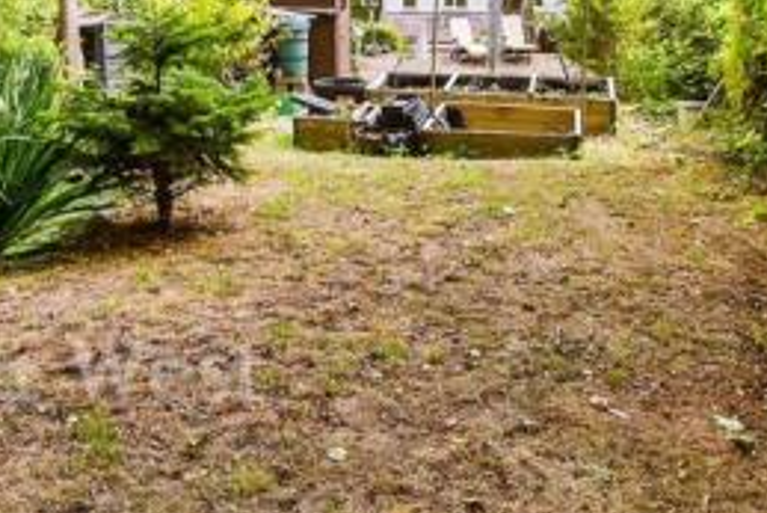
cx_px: 253
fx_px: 1023
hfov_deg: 40.6
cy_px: -73
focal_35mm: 48
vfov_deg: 25.7
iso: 200
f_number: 8
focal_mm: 13
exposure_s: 1/320
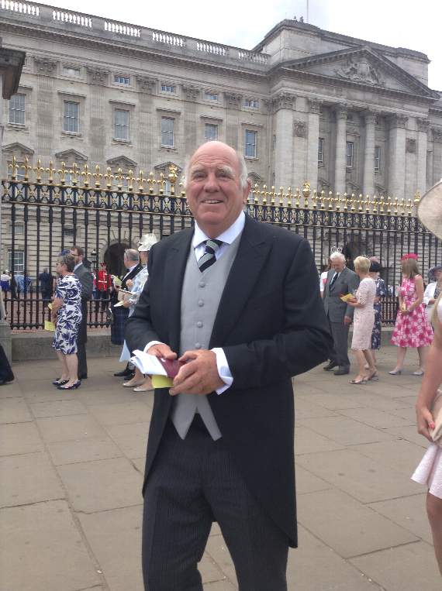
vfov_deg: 55.4
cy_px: 296
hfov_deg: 42.8
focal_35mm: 33
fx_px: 563
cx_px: 221
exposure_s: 1/339
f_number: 2.4
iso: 25
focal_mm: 3.3
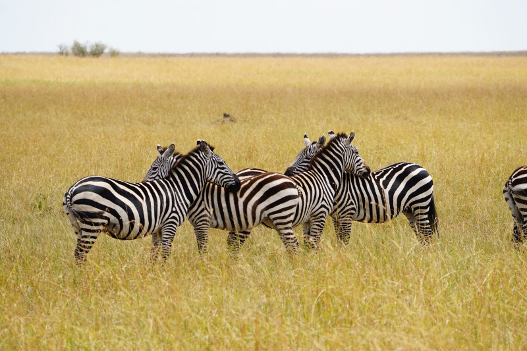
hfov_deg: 7.3
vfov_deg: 4.9
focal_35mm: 282
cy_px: 176
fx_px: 4127
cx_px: 264
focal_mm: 188
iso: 100
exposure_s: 1/320
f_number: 6.3
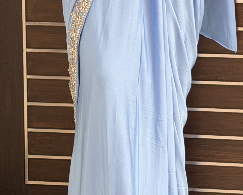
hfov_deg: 10.8
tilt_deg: -10.7
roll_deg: -1.3
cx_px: 127
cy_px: -91
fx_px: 1287
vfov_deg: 8.5
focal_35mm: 179
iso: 200
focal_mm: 6.76
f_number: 1.78
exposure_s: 1/33
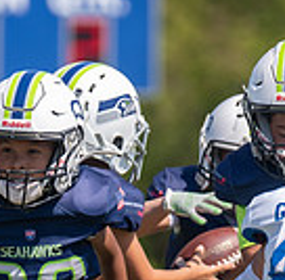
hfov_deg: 1.8
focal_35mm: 988
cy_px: 272
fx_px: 9136
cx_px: 153
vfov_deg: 1.8
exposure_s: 1/1600
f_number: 3.2
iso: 100
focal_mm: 200
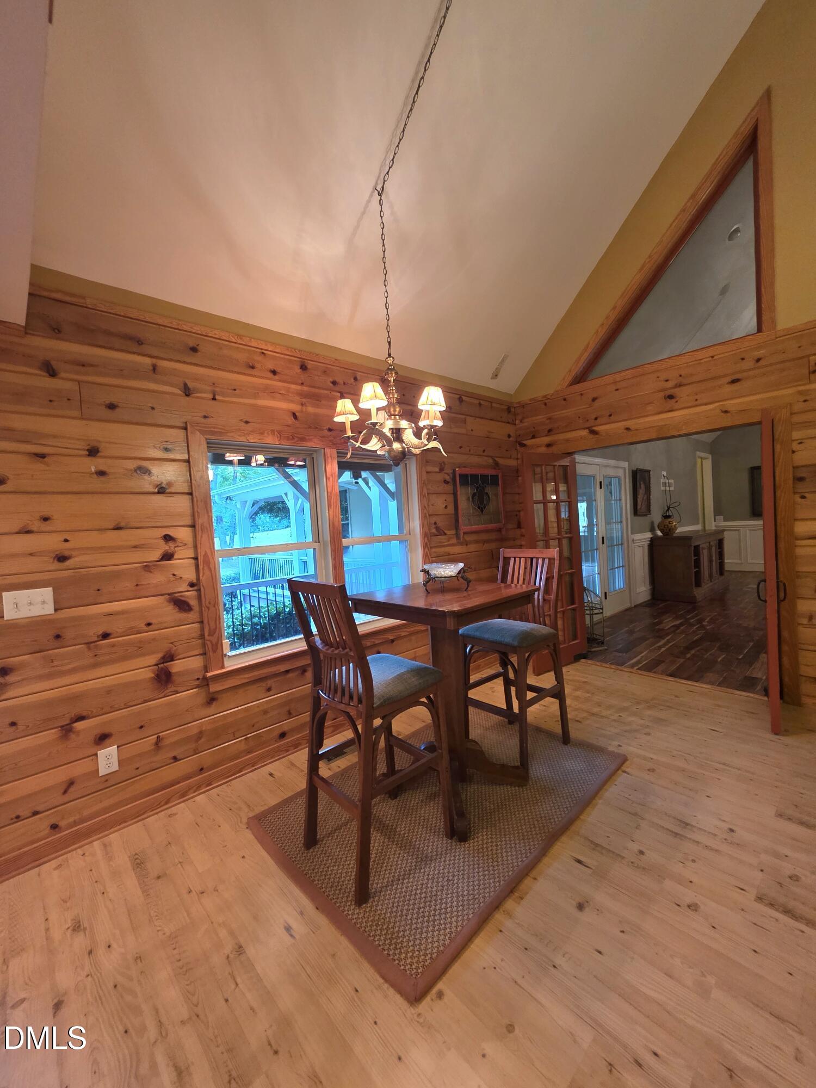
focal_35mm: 13
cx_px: 408
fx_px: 409
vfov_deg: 106.2
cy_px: 544
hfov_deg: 89.9
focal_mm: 2.2
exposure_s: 1/60.2
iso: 400
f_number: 1.9
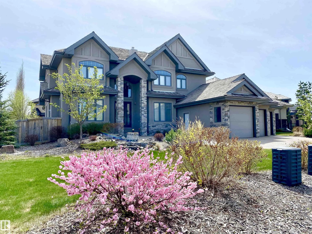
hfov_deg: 67.3
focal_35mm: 26
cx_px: 156
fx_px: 234
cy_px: 117
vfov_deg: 53.1
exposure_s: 1/3205
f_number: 1.8
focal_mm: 4.25
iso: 32
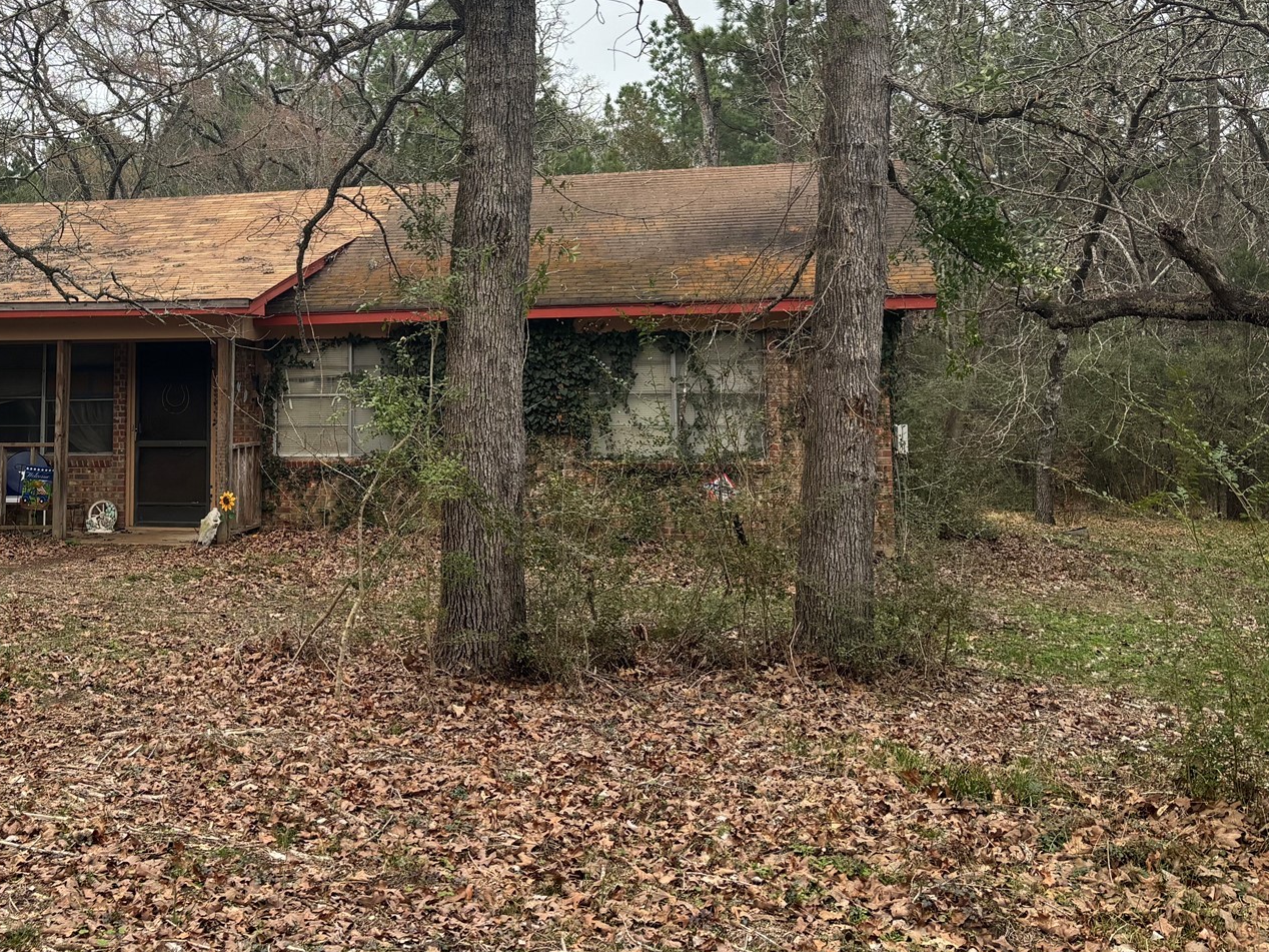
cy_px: 271
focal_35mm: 42
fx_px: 1540
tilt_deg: +4.0
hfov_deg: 43.4
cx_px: 321
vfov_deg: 33.8
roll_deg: +0.4
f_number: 1.6
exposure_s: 1/411
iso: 50
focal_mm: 5.96
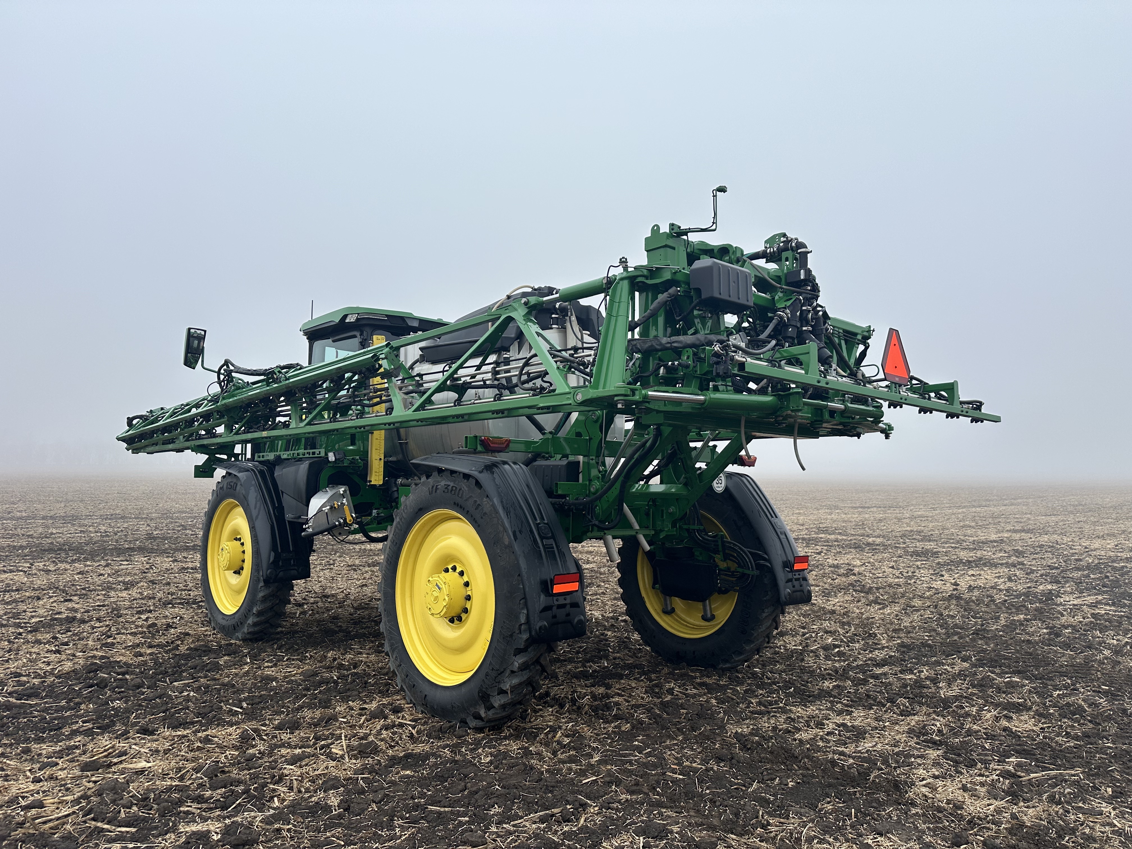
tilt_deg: +3.7
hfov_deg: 71.6
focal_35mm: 24
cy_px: 424
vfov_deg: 56.8
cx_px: 566
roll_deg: +0.4
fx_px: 785
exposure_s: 1/1095
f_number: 1.78
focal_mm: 6.86
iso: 80
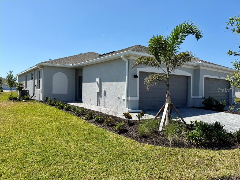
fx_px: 166
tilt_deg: -0.6
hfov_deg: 71.6
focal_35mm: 24
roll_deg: -1.8
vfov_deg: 56.8
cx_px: 120
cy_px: 90
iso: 80
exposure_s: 1/4975
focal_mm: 6.76
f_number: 1.78
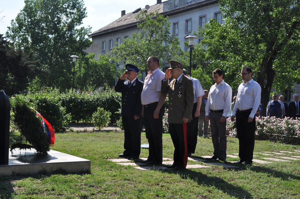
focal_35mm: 57
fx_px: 474
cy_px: 100
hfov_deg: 35.1
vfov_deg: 23.7
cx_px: 150
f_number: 9
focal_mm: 38
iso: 200
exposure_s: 1/320
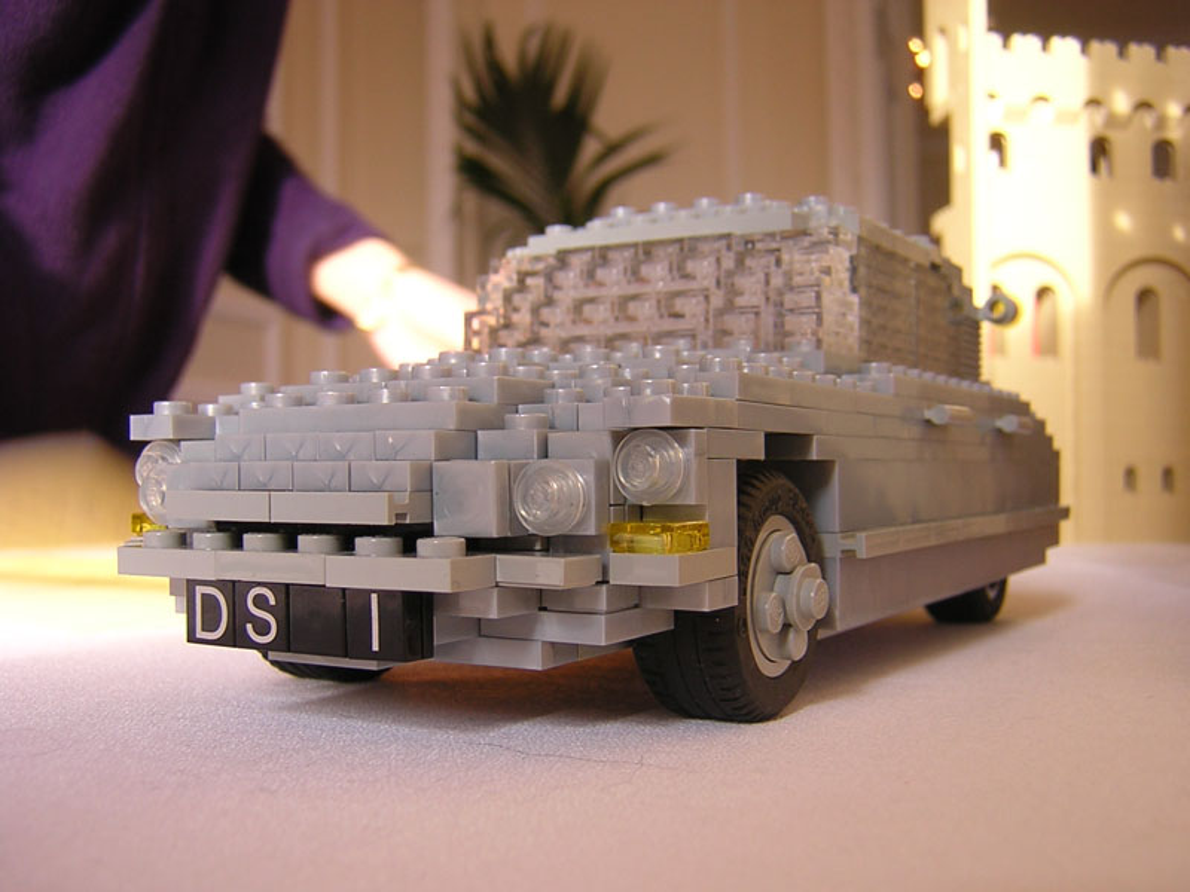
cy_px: 446
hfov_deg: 51.4
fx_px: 1238
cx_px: 595
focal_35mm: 36
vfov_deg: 39.7
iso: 100
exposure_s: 1/22.3
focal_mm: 4.7
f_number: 2.6
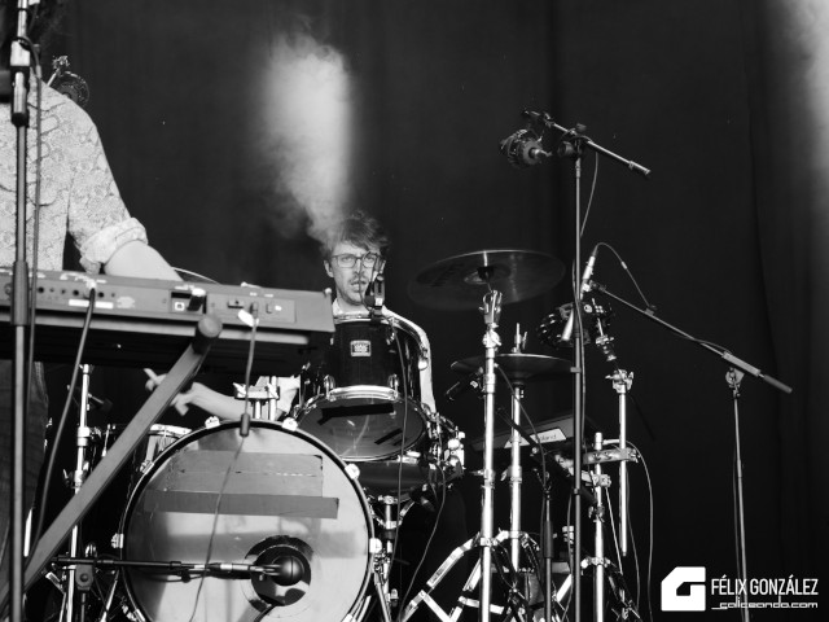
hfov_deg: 27.8
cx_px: 414
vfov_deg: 21.0
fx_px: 1676
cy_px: 311
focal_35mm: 70
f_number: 5.2
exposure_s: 1/80
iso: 400
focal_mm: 35
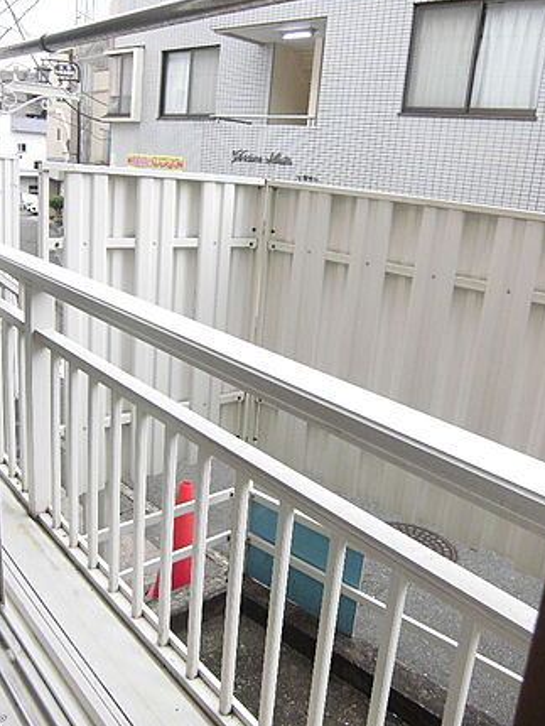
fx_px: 608
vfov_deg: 61.5
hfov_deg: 48.3
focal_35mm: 29
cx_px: 275
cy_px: 334
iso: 100
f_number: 2.8
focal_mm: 4.7
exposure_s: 1/80
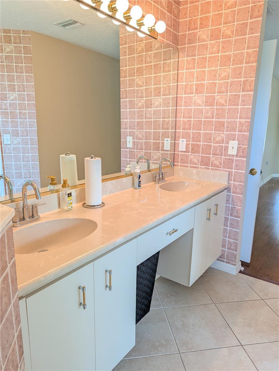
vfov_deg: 71.5
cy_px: 186
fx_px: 257
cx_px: 140
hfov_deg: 56.9
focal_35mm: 24
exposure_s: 1/122
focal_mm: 6.9
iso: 53
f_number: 1.68
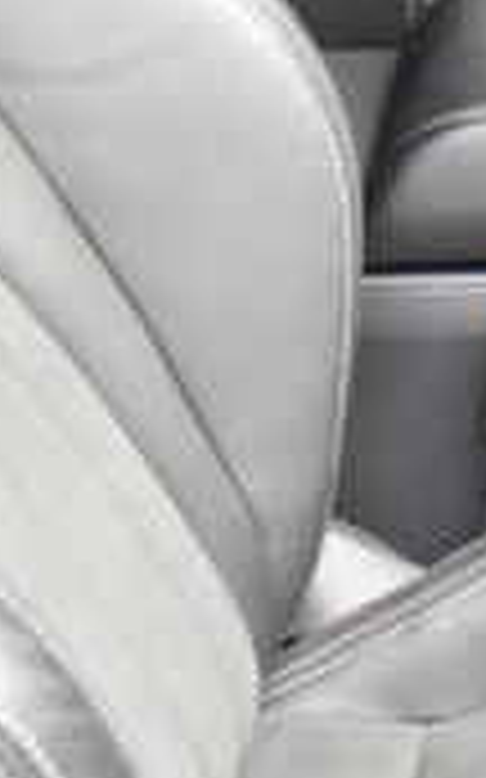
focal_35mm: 177
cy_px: 263
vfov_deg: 11.8
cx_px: 1350
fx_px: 3754
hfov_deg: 6.8
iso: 800
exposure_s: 1/60
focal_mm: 20
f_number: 3.5
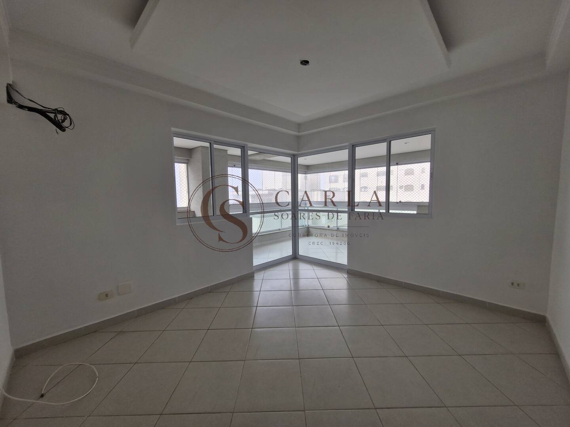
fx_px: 214
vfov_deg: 89.9
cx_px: 285
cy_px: 214
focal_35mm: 13
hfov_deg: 106.2
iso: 50
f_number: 2.2
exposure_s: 1/393
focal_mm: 1.74
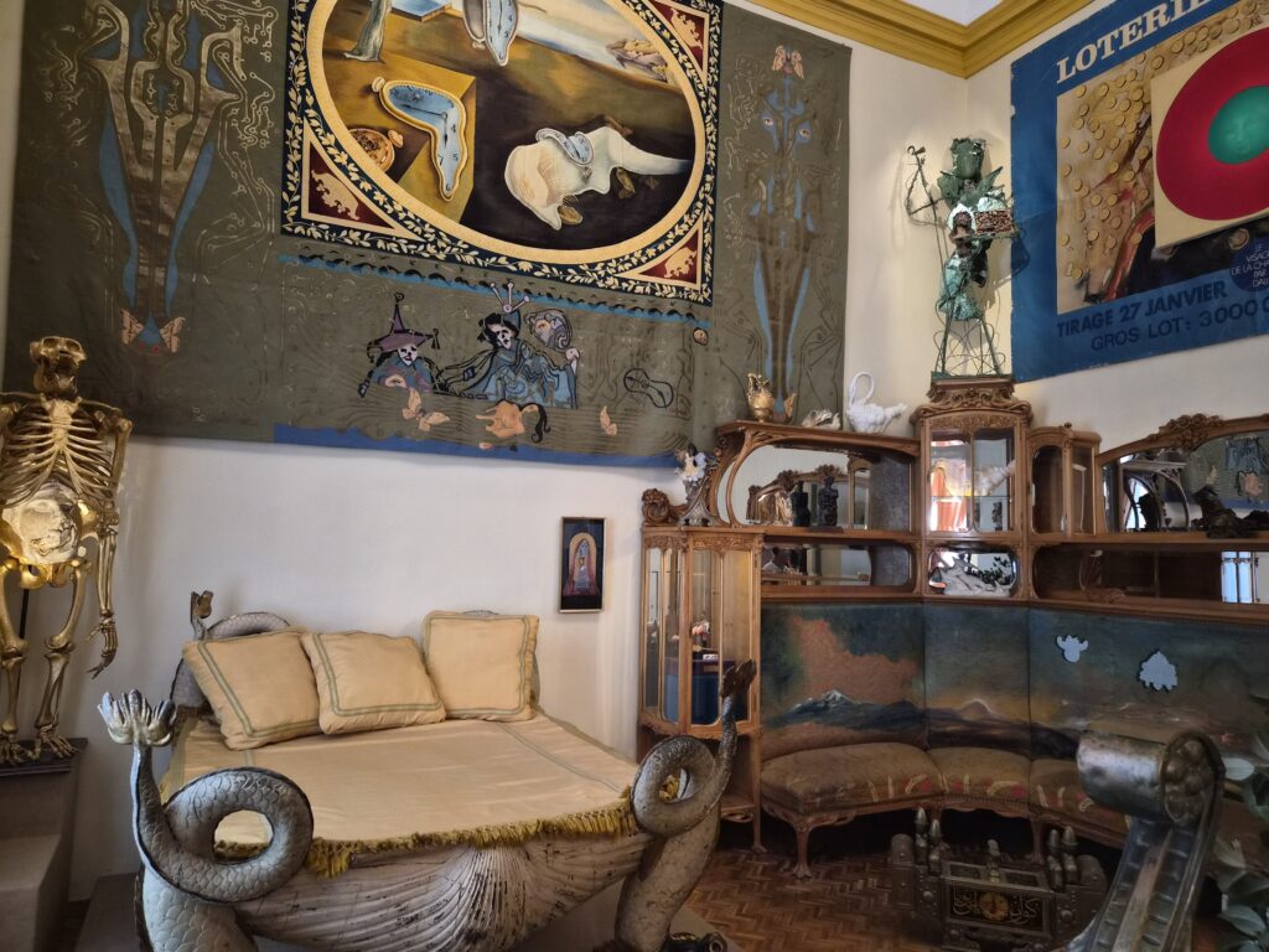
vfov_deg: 58.9
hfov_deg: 73.9
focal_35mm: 23
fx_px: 843
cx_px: 634
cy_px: 476
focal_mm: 5.4
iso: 800
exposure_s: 1/42
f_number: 1.8
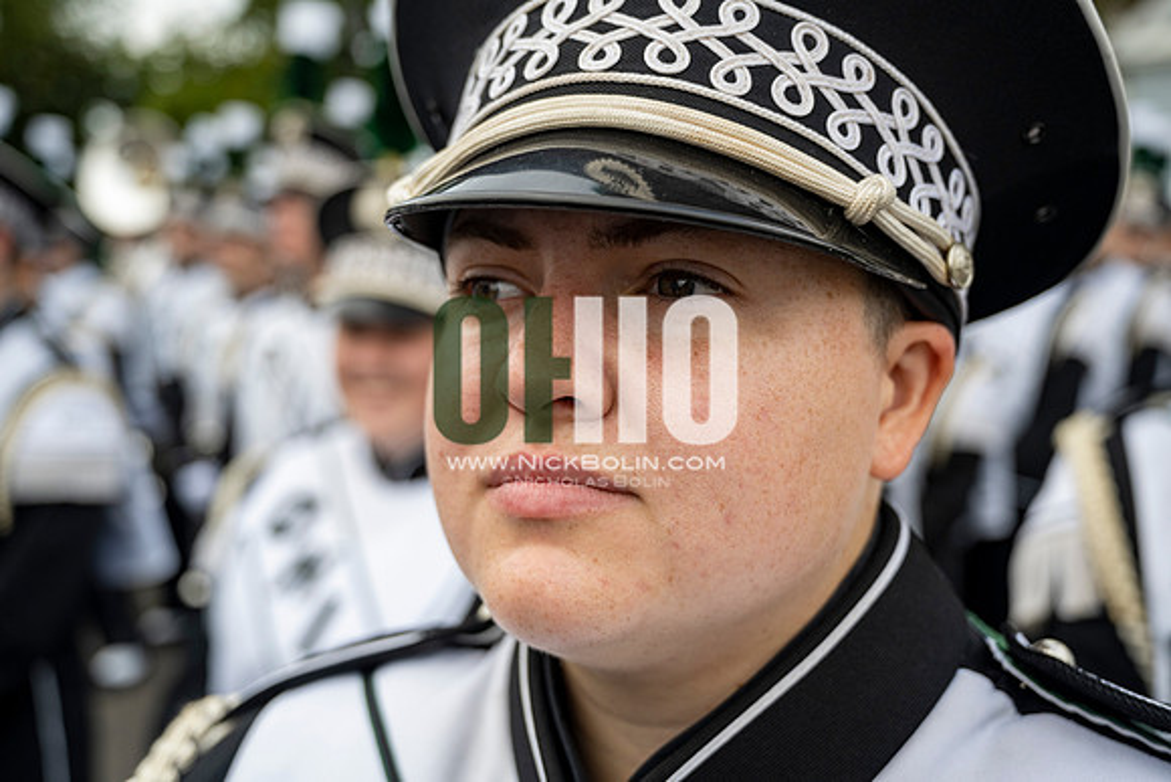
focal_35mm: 41
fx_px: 1334
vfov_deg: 32.6
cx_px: 586
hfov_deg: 47.4
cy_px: 391
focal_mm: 41
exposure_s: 1/800
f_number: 4
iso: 400
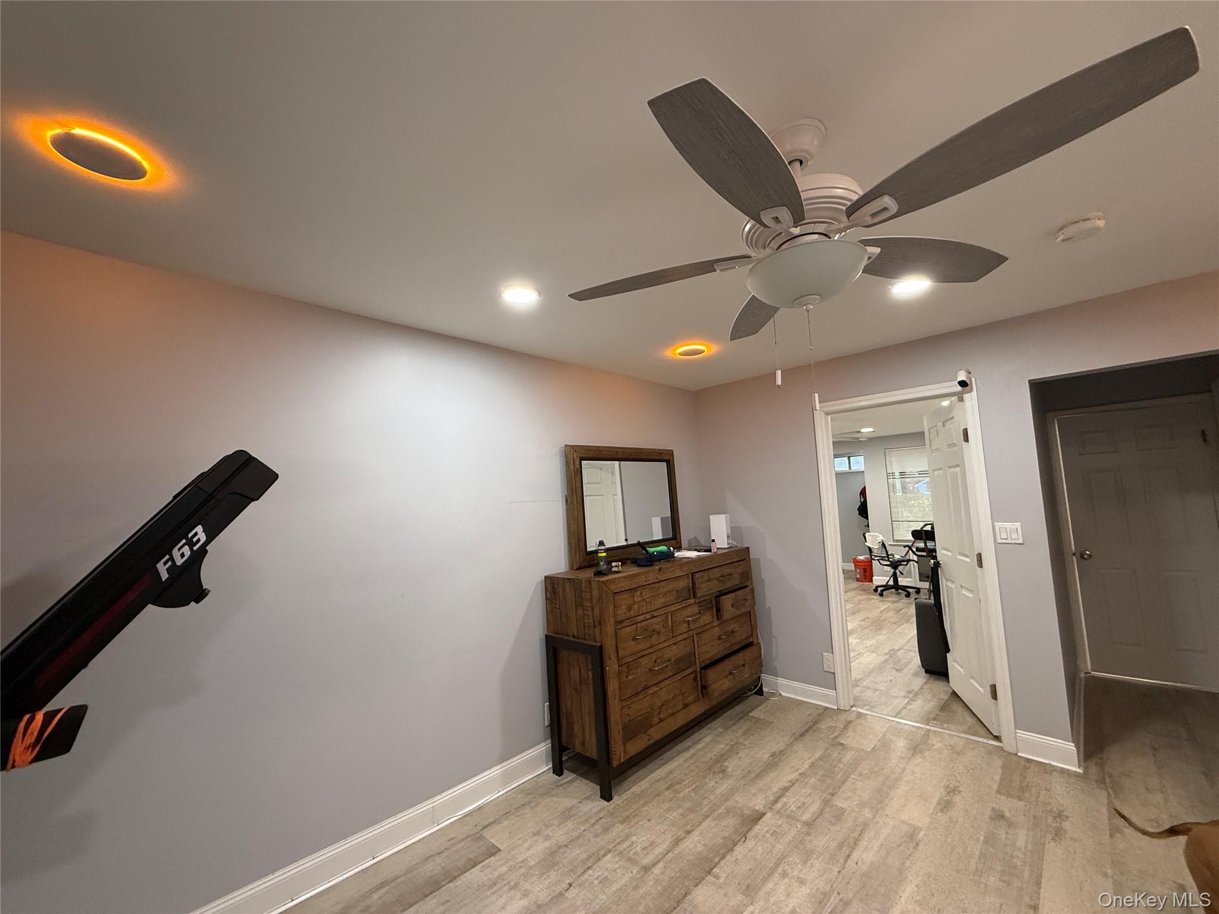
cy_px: 457
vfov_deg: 85.7
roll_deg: +2.1
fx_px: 493
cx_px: 610
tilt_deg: +5.5
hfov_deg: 102.1
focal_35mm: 14
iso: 400
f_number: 2.2
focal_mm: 2.22
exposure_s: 1/120
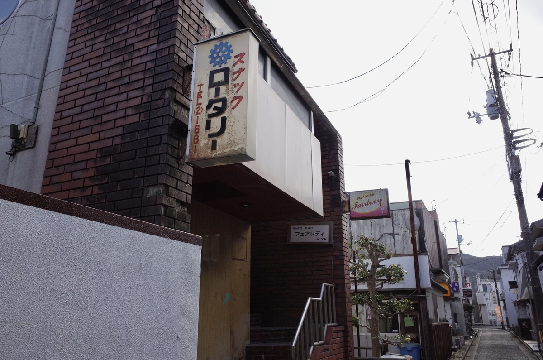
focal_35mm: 28
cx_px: 272
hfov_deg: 65.6
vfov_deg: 46.2
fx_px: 421
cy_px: 180
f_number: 7.1
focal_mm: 18.3
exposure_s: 1/640
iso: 800
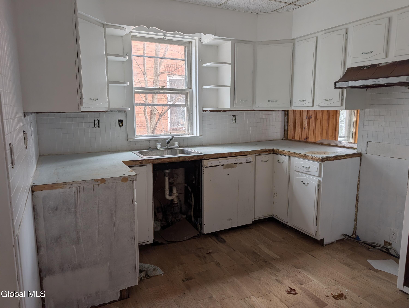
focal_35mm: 24
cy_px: 154
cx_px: 204
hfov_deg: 71.5
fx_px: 284
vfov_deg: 56.9
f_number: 1.68
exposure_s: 1/116
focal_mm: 6.9
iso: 19
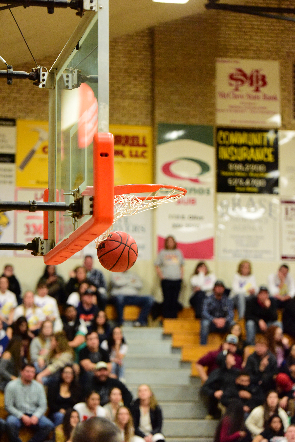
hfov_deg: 11.2
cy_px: 221
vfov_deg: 16.8
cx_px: 148
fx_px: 1499
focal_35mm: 122
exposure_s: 1/800
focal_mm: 122
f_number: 2.8
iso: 10000
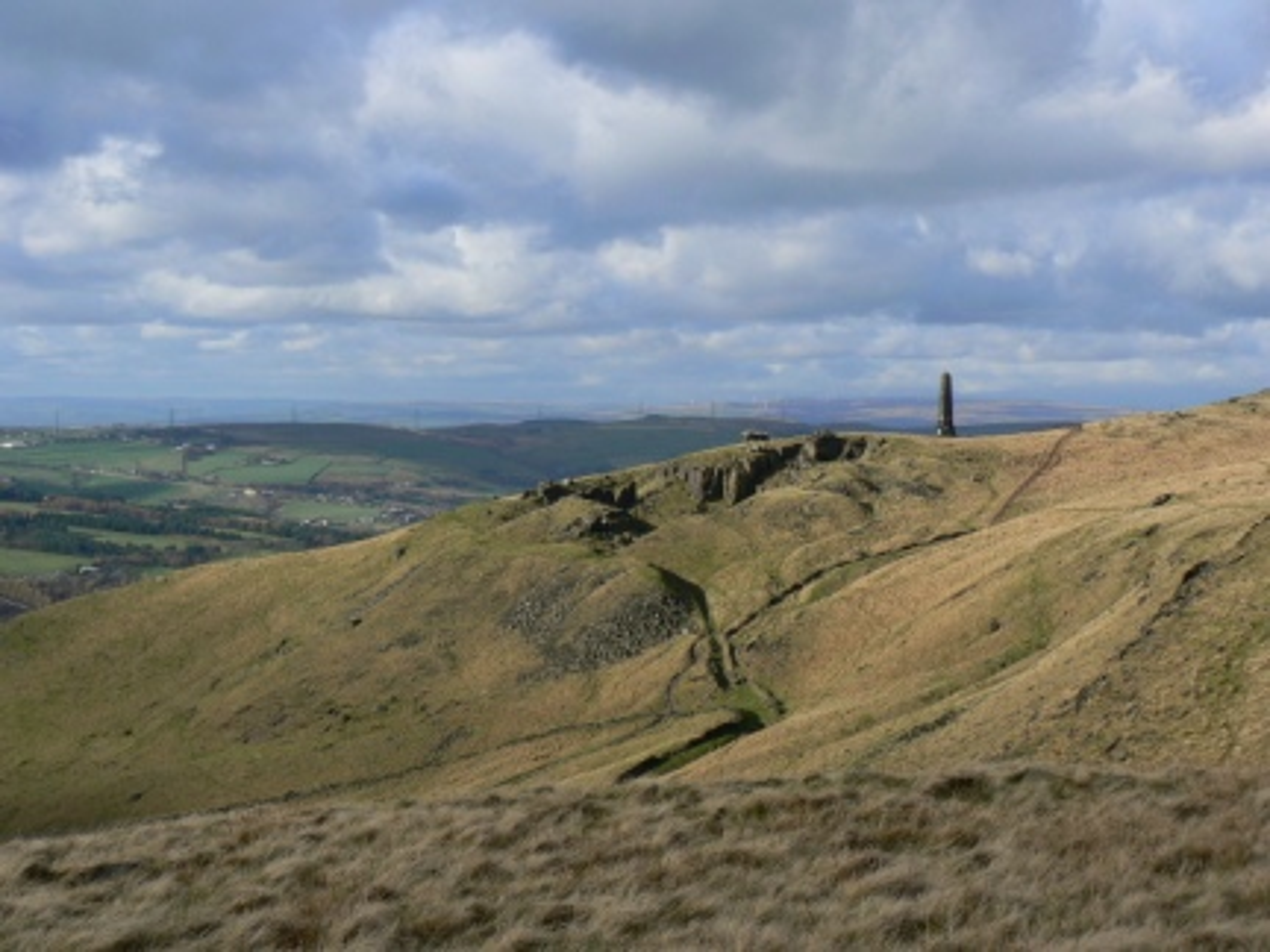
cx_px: 635
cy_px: 476
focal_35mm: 66
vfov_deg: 22.3
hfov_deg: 29.4
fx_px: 2421
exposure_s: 1/500
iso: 80
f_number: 6.3
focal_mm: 11
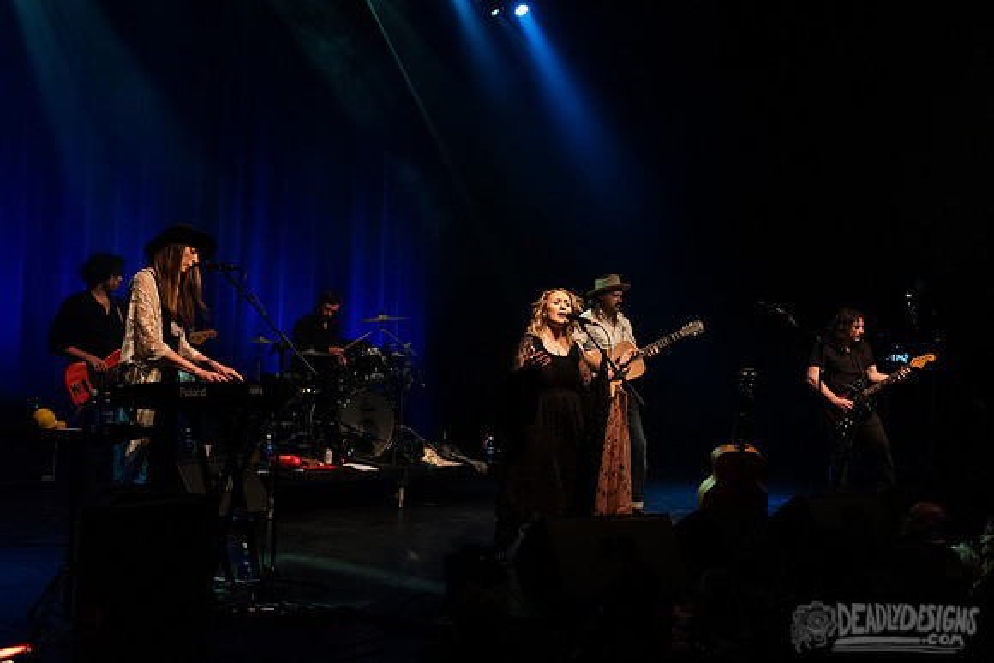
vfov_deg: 33.6
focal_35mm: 40
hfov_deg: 48.7
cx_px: 548
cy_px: 325
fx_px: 1097
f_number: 3.2
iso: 2500
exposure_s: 1/160
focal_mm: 36
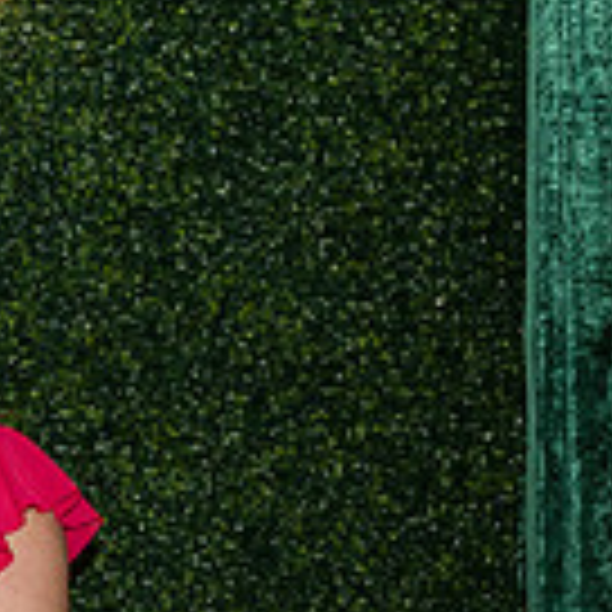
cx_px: -446
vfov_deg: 13.8
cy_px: 740
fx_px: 2460
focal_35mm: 123
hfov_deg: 13.0
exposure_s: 1/160
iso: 800
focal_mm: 34
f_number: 5
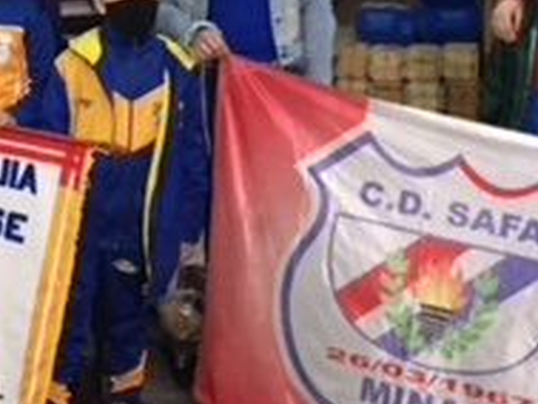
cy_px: -105
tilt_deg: -2.3
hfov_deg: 19.8
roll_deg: -0.5
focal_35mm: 98
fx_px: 1524
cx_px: 88
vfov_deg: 14.5
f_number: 2.2
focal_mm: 4.15
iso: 400
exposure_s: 1/17
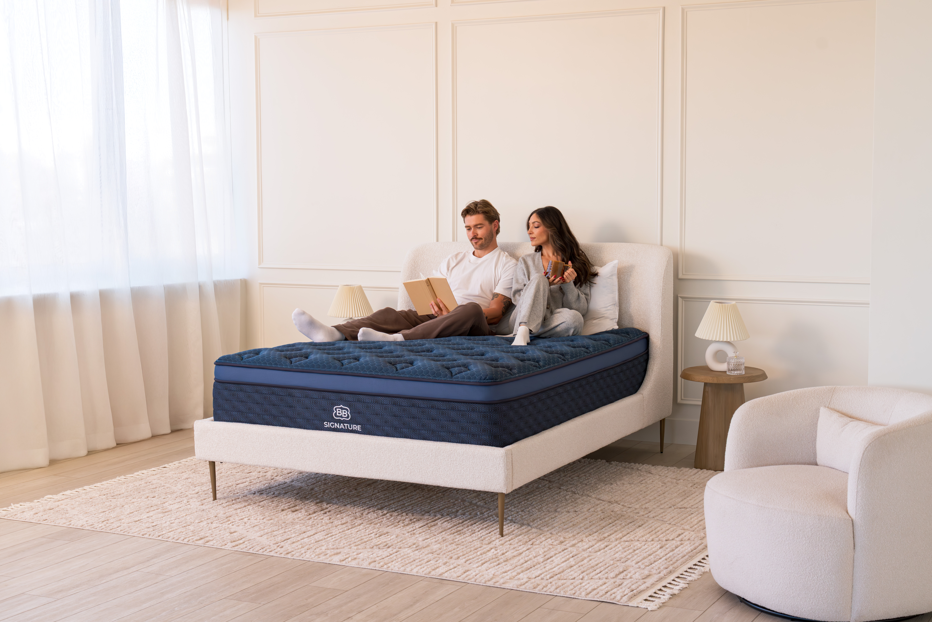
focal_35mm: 51
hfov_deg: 38.9
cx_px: 466
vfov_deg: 26.5
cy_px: 311
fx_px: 1320
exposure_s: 1/60
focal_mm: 51
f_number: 6.3
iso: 800
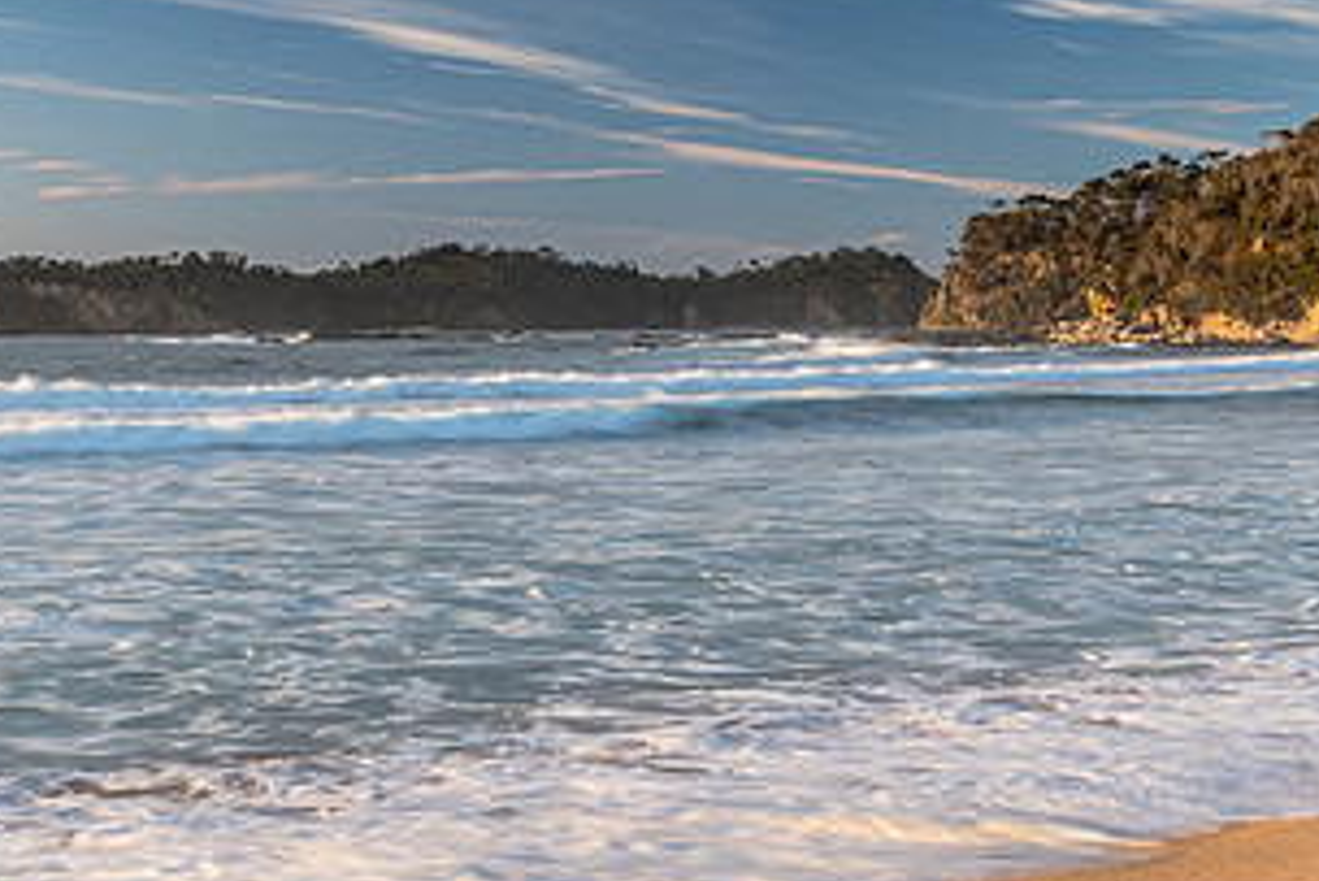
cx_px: 395
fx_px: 2676
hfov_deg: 27.4
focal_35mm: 73
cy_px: 154
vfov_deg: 18.5
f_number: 10
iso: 50
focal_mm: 25
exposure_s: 1/2
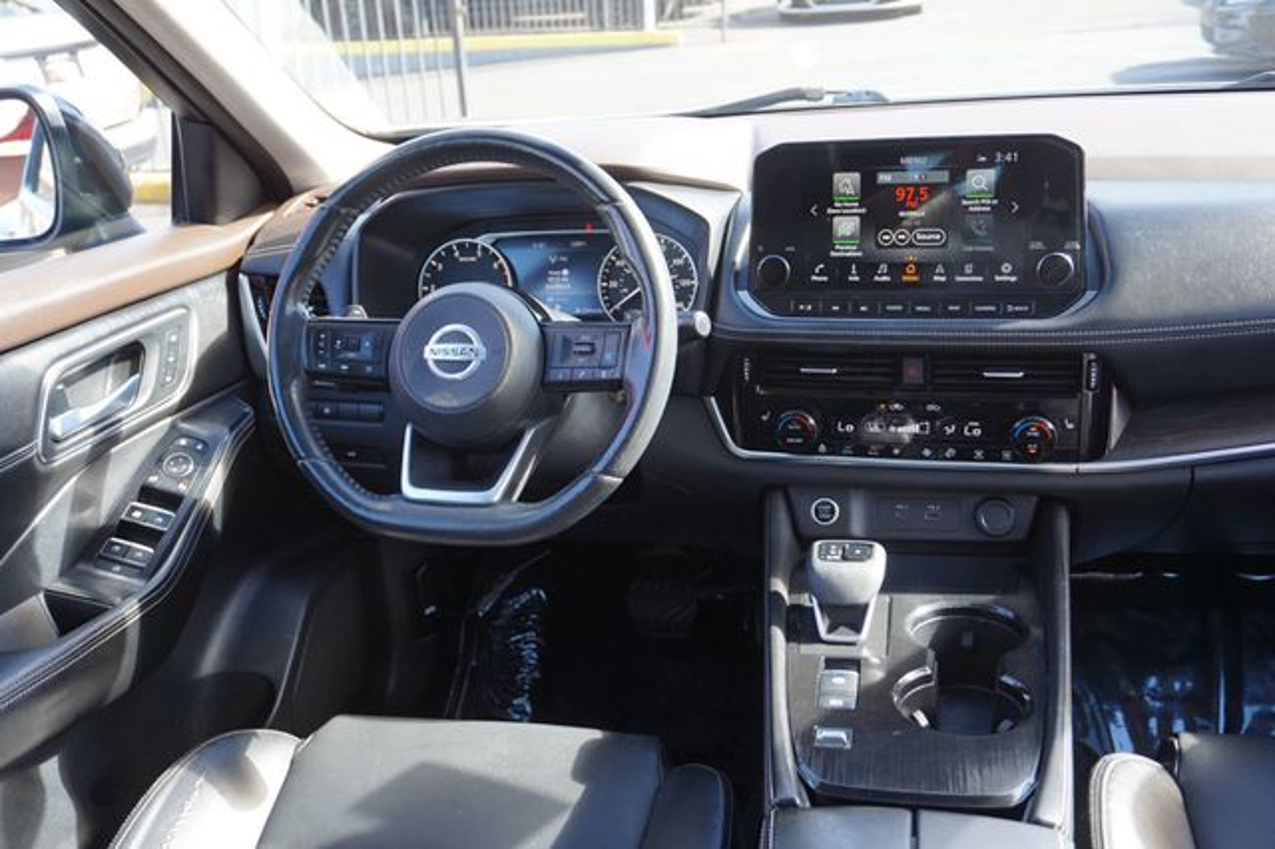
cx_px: 638
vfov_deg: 38.3
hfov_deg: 55.1
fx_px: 1221
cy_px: 424
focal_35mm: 34
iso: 200
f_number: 4
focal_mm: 23
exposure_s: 1/60
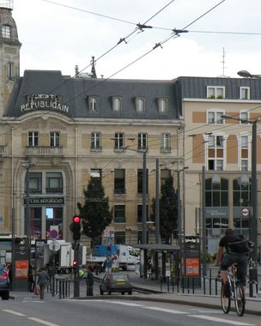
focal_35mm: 144
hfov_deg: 10.7
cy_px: 163
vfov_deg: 13.4
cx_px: 114
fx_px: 1390
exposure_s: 1/127
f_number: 5.6
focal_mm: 19.4
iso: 64
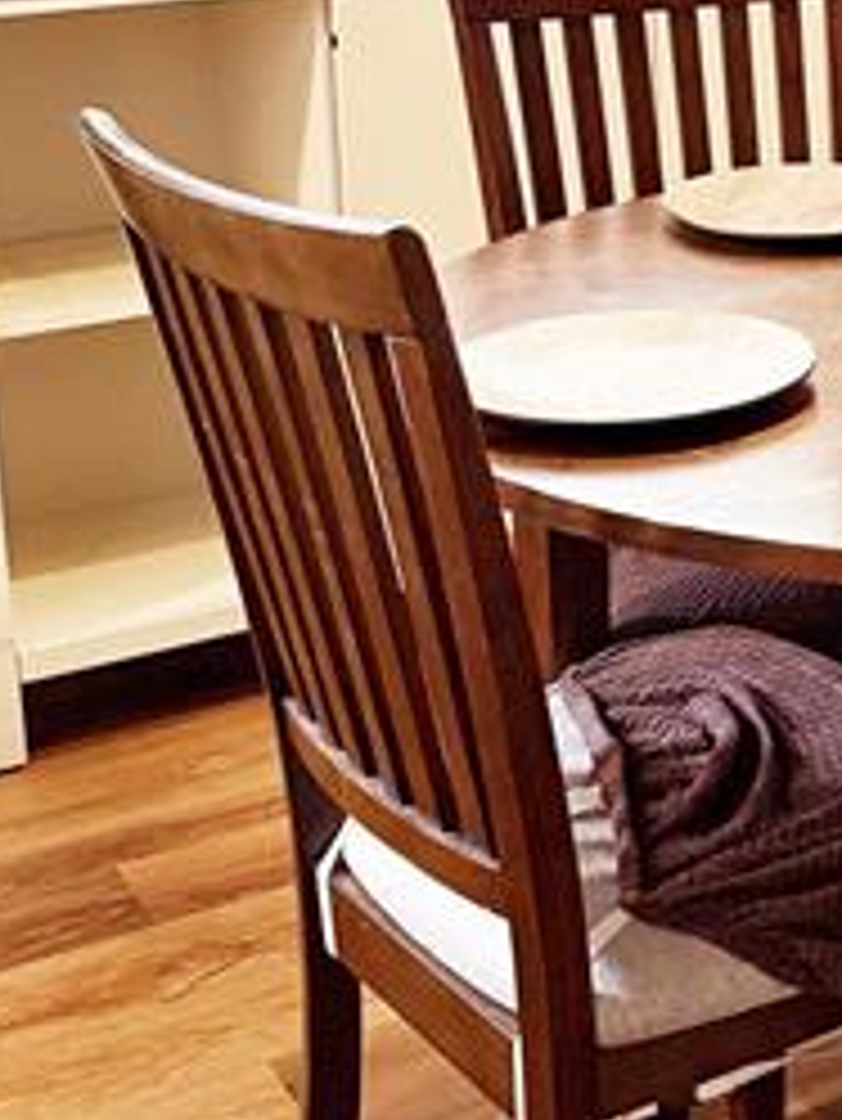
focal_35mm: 74
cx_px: 1054
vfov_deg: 25.5
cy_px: 99
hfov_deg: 18.7
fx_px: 2398
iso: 400
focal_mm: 6.76
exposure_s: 1/60
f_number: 1.78
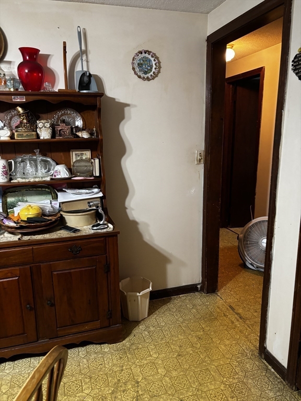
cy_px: 200
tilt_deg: -13.2
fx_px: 301
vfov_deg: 67.3
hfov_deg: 53.1
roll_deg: -0.7
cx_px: 150
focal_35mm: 26
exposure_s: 1/40
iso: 400
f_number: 1.6
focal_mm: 5.96
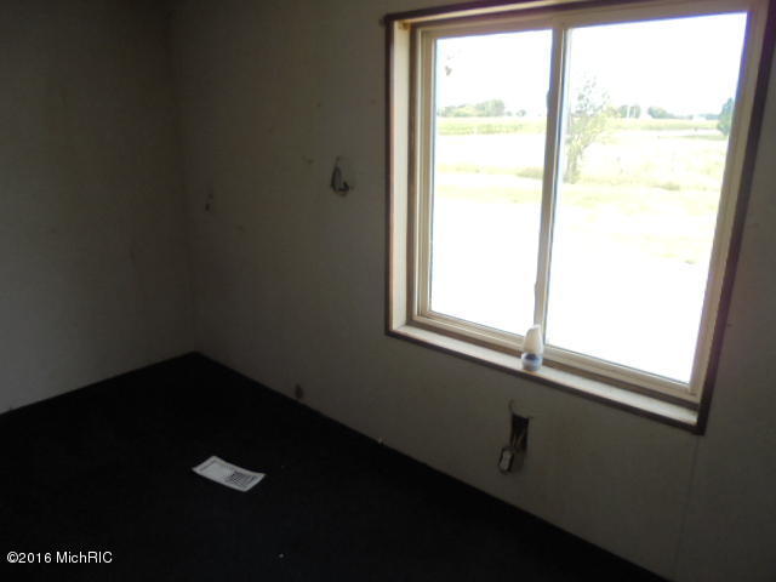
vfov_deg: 53.1
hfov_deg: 67.3
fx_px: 583
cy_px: 291
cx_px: 388
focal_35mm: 26
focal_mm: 4.6
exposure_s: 1/125
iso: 100
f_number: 3.5
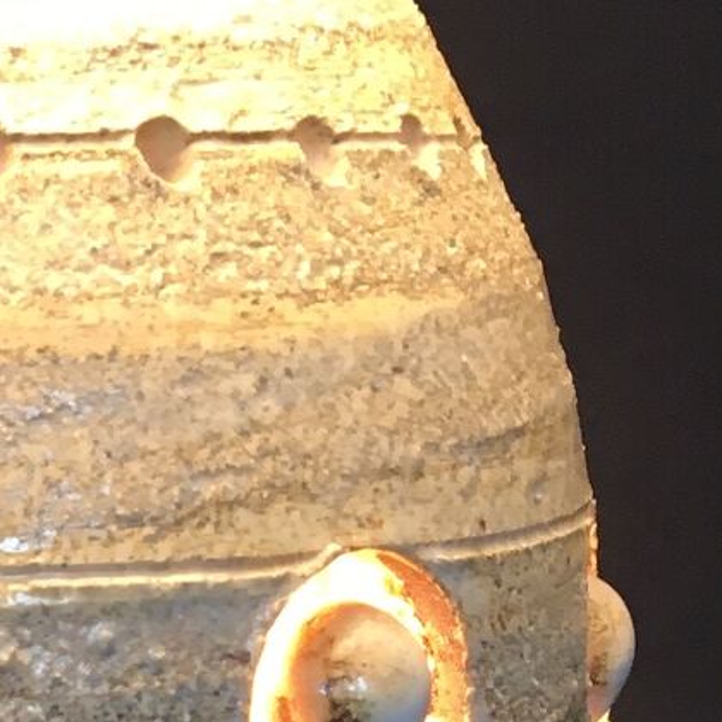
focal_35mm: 122
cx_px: -58
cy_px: 1650
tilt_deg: -28.5
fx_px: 2879
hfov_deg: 14.0
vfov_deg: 12.0
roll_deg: +2.1
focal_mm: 4.15
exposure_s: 1/33
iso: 40
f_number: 2.2
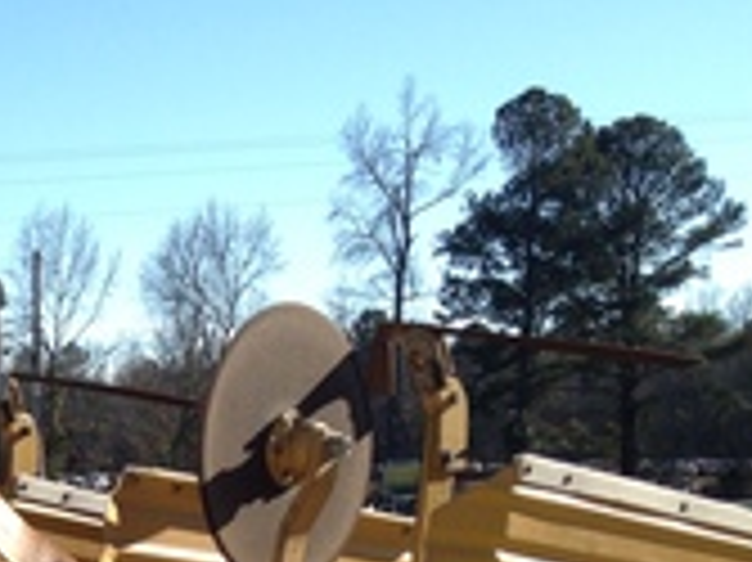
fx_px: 2475
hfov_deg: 16.0
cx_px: -333
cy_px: 836
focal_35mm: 114
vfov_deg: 12.4
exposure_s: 1/986
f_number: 2.4
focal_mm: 4.28
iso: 50
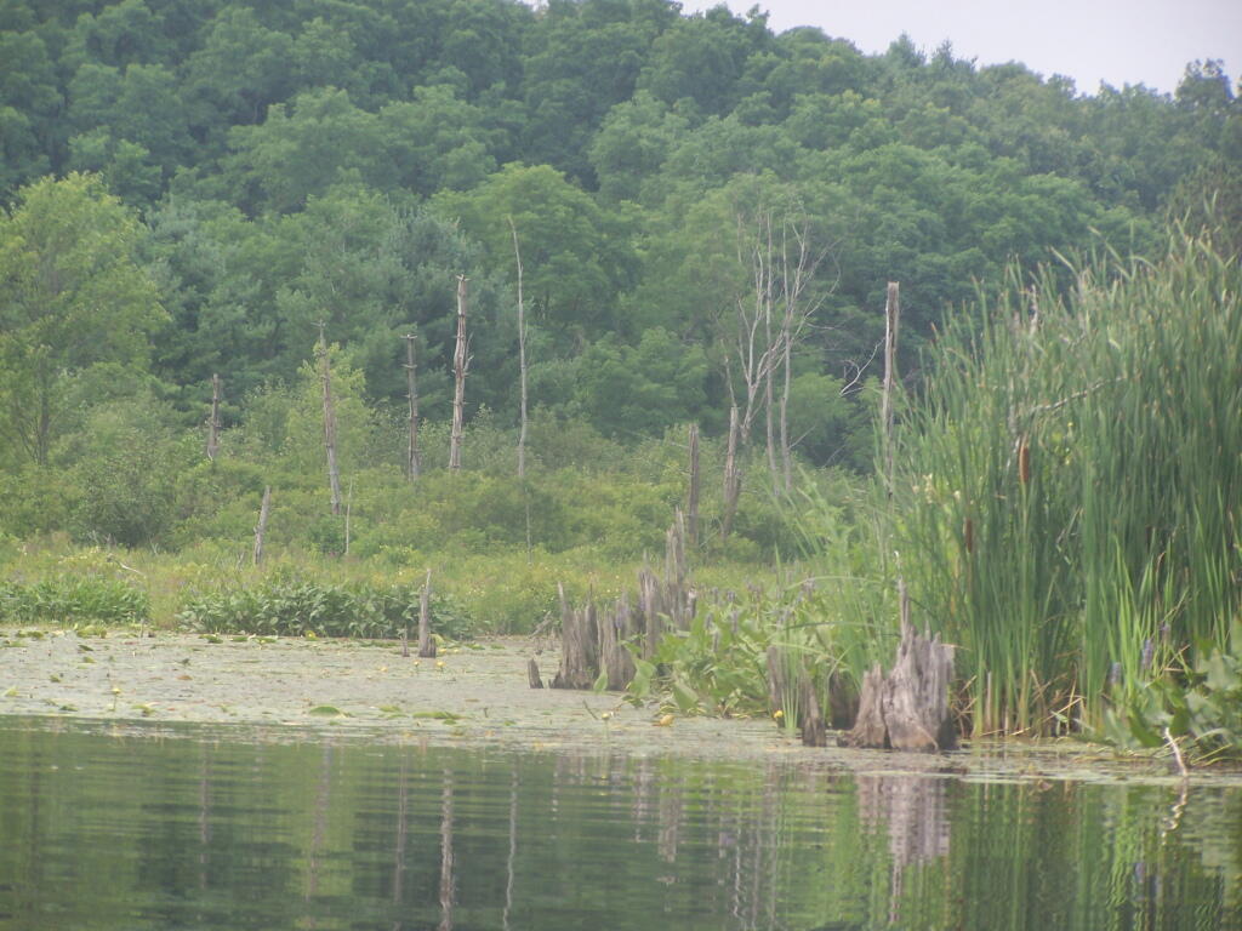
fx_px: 7499
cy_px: 466
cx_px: 621
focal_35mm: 209
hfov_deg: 9.5
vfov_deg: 7.1
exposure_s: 1/200
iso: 80
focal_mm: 34.6
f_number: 3.2
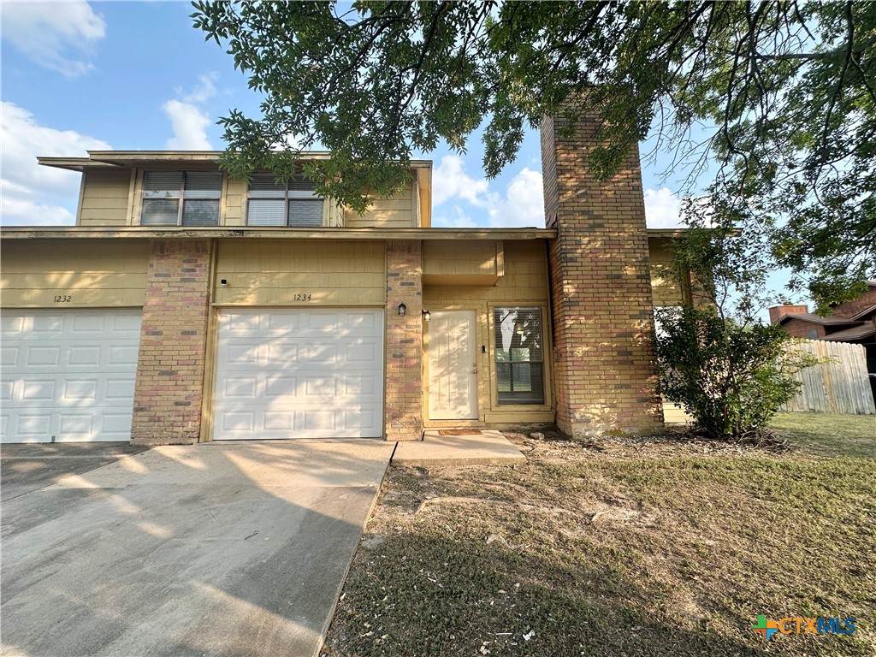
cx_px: 438
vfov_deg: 85.7
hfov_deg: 102.1
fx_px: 354
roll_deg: -0.1
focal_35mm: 14
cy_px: 328
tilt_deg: +7.2
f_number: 2.2
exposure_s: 1/354
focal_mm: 2.22
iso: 40
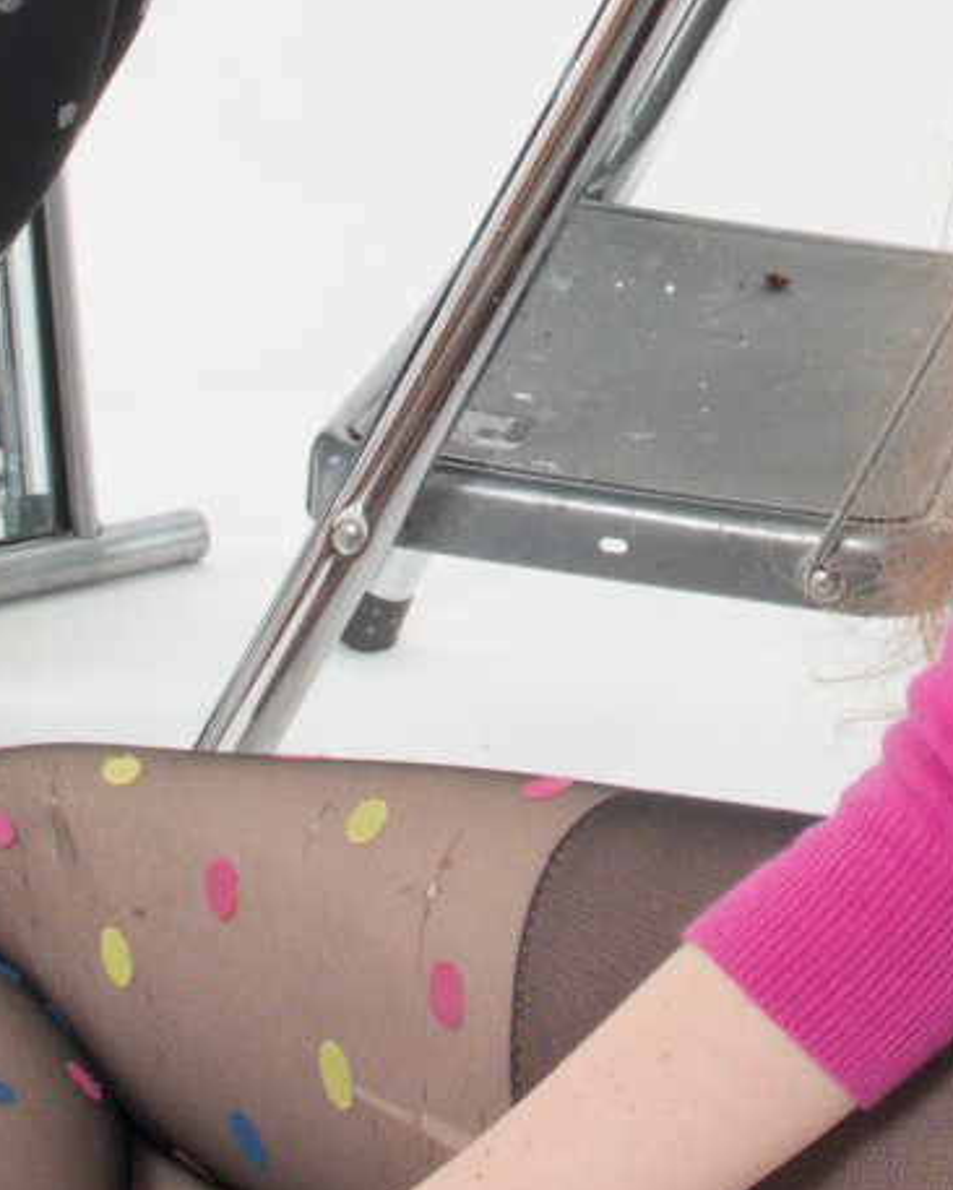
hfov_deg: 8.8
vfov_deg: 10.9
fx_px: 6166
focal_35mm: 175
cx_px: 760
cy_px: -5
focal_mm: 20
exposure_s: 1/100
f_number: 9
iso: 200
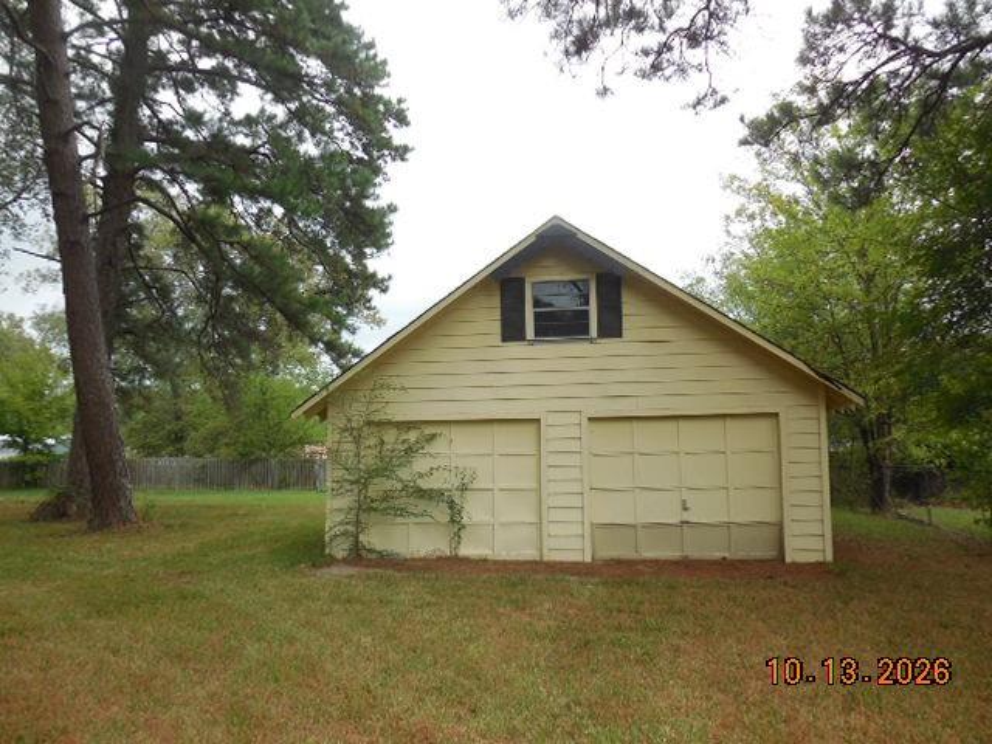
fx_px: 716
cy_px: 372
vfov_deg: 54.9
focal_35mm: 25
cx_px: 496
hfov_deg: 69.4
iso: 125
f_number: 3.1
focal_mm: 4.5
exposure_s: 1/400
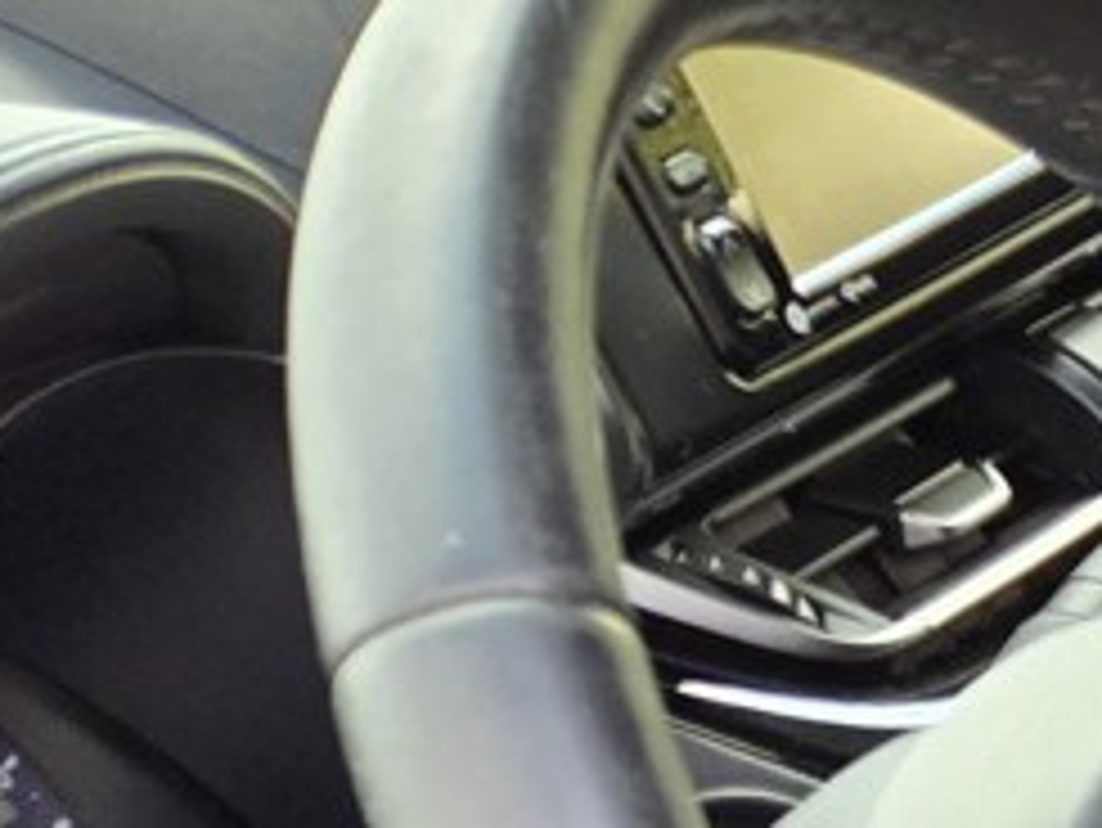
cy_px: 1872
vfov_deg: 9.1
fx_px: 4778
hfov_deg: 10.2
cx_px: 3140
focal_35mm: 150
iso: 100
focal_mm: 5.4
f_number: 1.8
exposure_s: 1/180
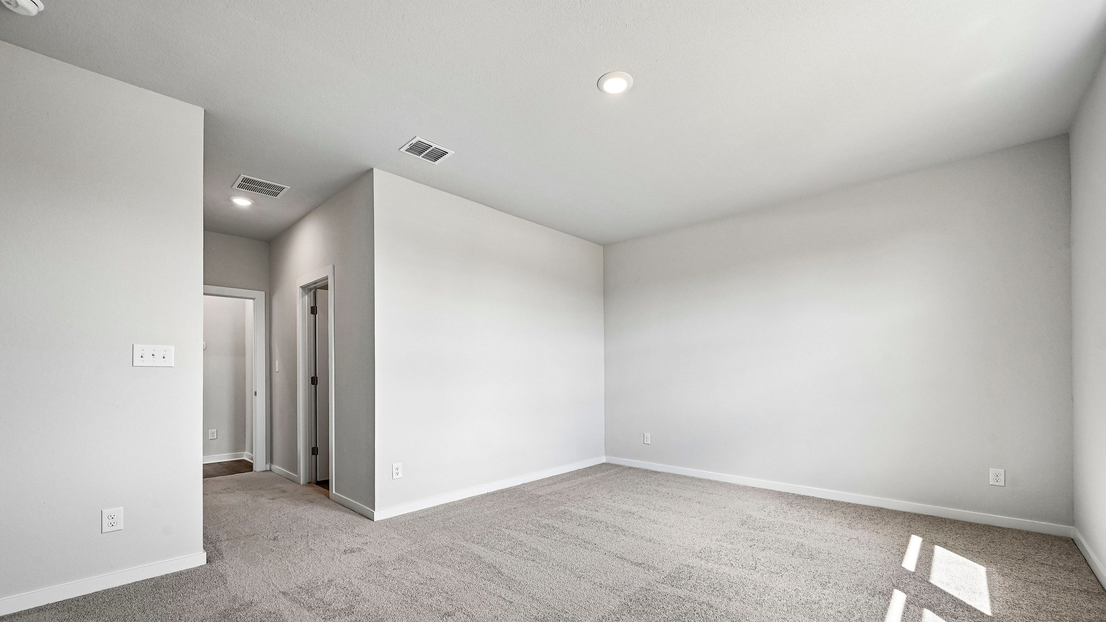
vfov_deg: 69.9
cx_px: 565
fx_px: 440
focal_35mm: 15
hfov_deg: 103.0
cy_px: 370
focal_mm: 14
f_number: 8
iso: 100
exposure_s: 1/20
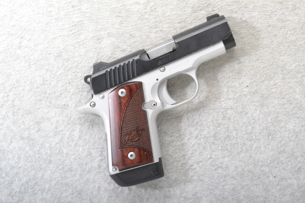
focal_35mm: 69
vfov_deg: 19.7
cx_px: 152
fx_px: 585
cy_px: 102
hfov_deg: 29.2
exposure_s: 1/160
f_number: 20
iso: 3200
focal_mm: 46
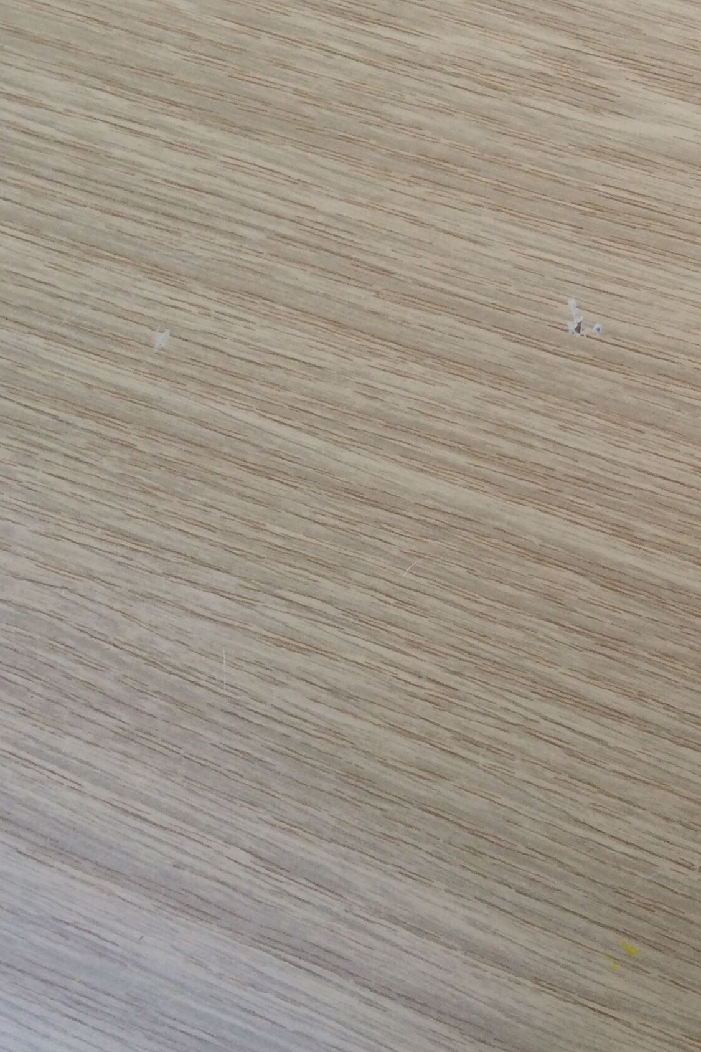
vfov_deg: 38.9
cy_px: 513
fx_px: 1490
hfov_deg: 26.4
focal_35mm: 51
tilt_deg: -71.8
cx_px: 429
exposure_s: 1/146
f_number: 2.4
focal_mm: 3.3
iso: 32
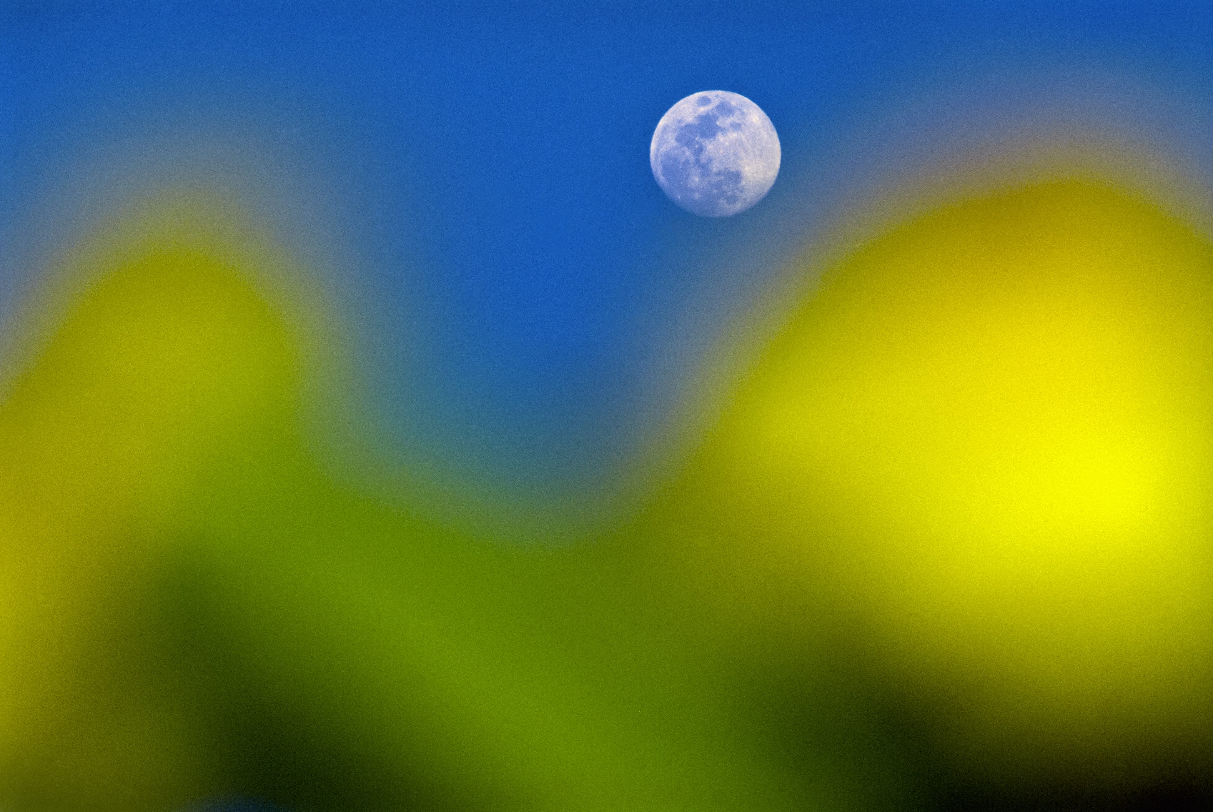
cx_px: 606
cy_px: 406
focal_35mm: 450
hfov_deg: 4.6
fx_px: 15181
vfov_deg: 3.1
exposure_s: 1/250
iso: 400
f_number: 8
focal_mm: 300
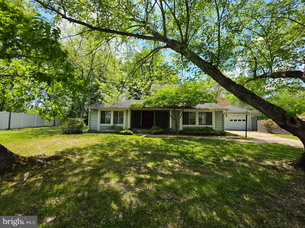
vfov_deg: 89.9
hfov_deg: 106.2
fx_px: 115
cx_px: 152
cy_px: 114
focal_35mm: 13
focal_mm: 2.2
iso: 32
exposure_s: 1/833
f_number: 1.9
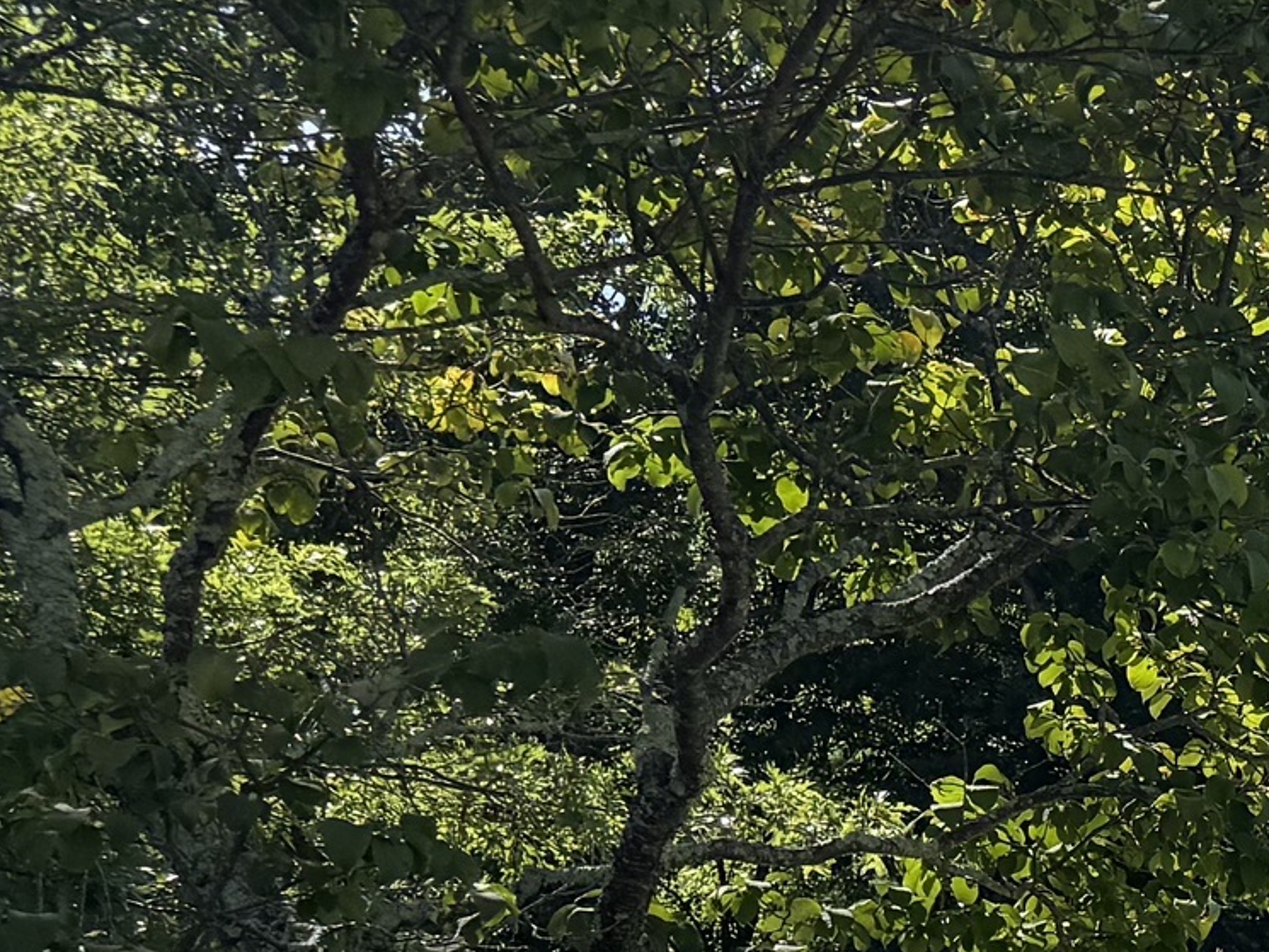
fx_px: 3630
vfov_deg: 14.2
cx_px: 2214
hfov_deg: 16.8
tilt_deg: +3.1
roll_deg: +2.2
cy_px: 1303
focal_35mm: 99
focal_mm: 6.76
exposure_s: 1/4608
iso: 80
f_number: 1.78
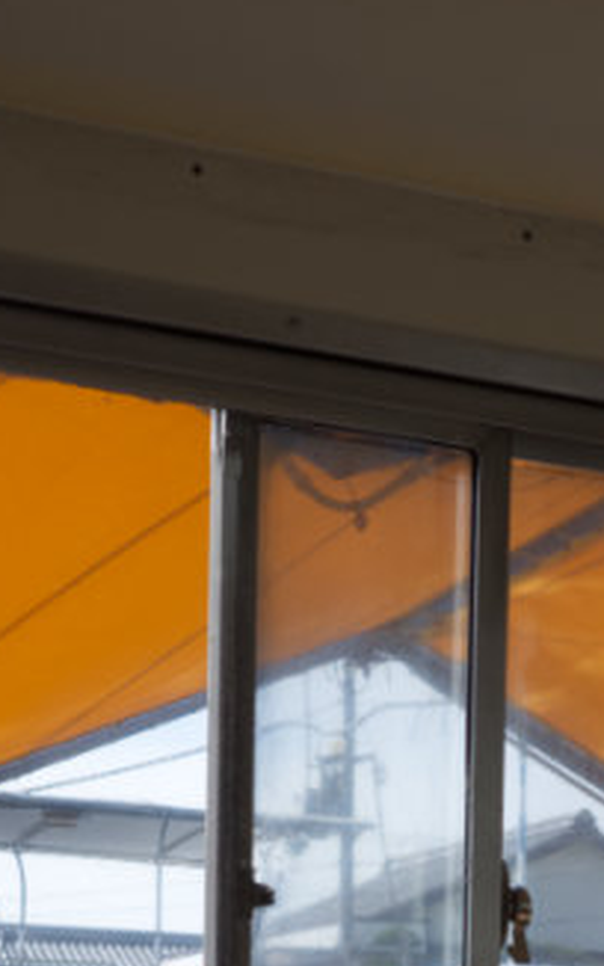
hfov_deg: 8.7
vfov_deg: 13.6
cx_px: 669
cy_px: 1123
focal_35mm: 150
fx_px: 3947
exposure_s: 1/800
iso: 200
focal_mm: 26
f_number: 4.5
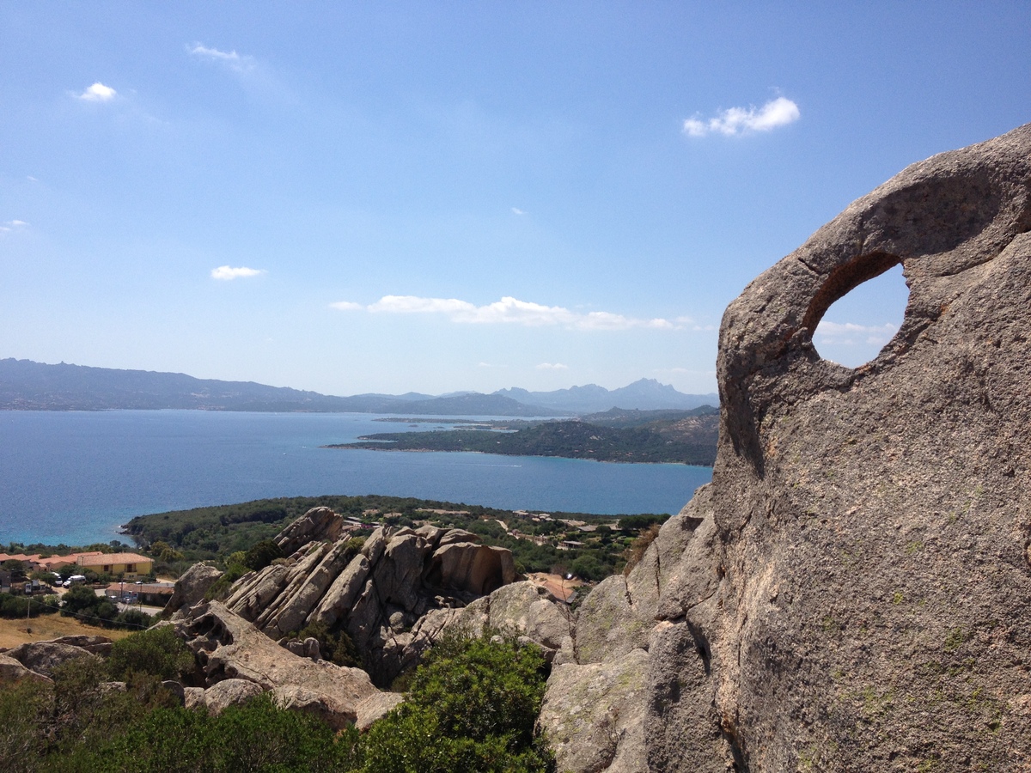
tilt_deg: -2.1
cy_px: 386
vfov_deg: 40.7
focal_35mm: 35
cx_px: 516
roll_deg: -1.0
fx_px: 1042
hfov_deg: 52.6
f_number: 2.4
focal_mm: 4.28
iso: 50
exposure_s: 1/2513
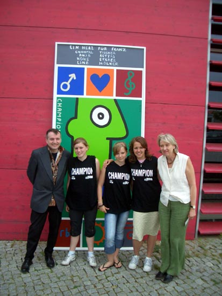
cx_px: 111
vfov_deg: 52.6
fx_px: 299
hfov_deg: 40.7
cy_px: 148
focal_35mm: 35
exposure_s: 1/250
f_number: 2.6
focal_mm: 5.8
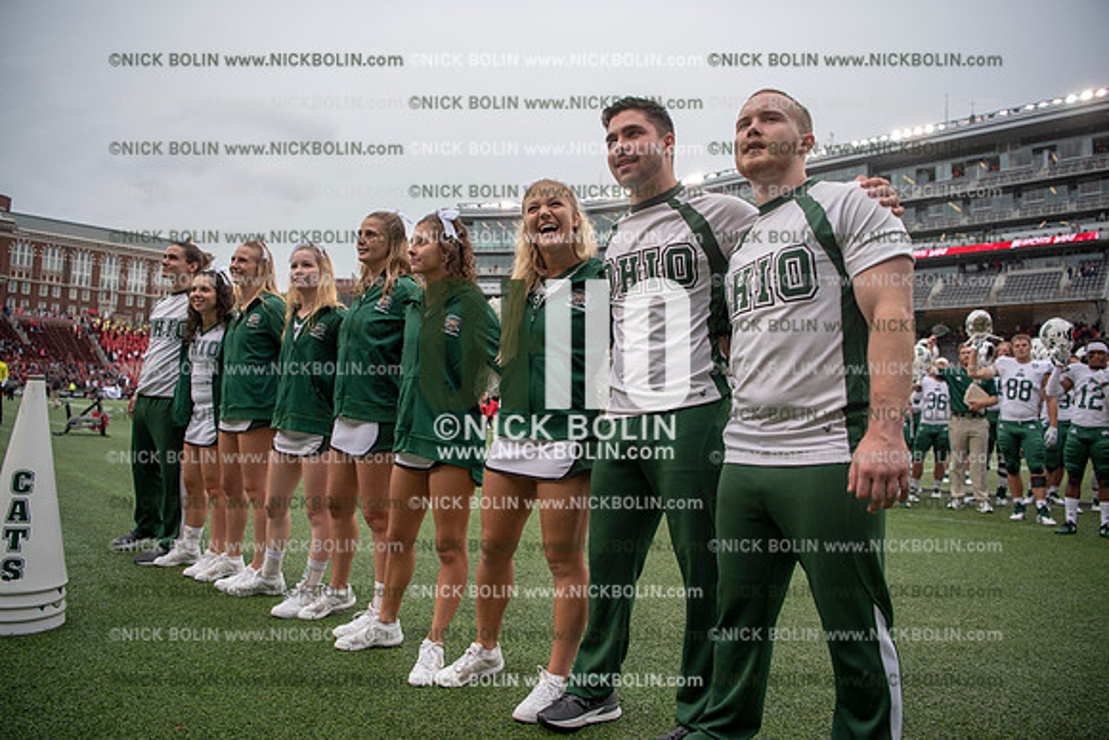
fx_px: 739
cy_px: 370
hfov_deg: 73.7
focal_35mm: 24
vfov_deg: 53.2
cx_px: 554
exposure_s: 1/1000
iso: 250
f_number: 2.8
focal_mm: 24
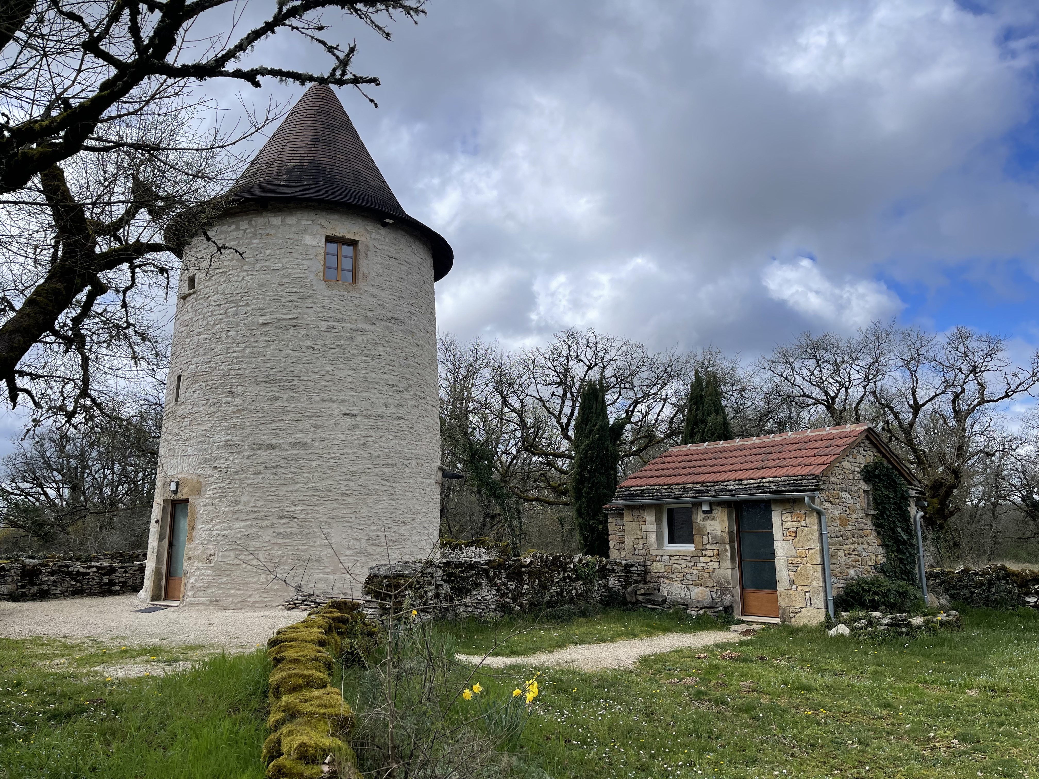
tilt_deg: +10.7
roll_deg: +0.3
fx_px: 750
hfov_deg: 69.4
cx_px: 520
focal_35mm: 25
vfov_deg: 54.9
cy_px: 390
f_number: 1.6
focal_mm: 5.1
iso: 32
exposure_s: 1/4902
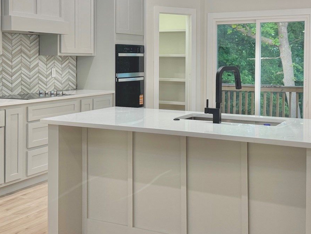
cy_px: 70
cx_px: 148
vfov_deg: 27.8
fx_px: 467
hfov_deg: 36.8
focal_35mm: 52
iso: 160
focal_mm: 6.76
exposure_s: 1/120
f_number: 1.78
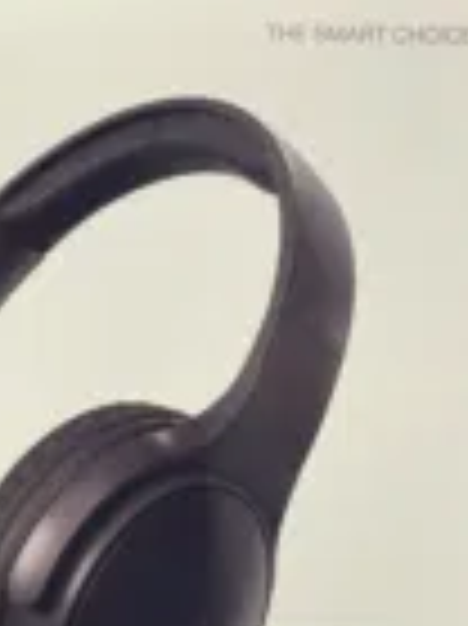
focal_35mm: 150
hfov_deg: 9.8
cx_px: 54
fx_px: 2708
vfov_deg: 13.2
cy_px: 410
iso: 25
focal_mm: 5.96
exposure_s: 1/50
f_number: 1.6
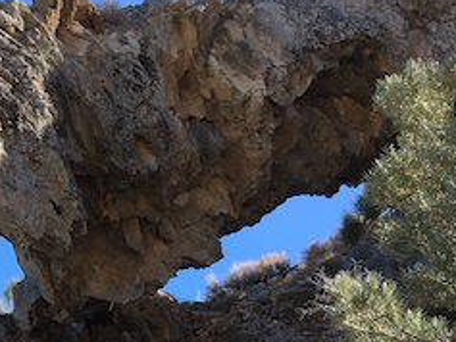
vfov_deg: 14.5
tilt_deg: +17.8
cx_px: -94
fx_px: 1292
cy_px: 440
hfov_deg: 18.9
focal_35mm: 98
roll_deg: -1.7
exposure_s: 1/557
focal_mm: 4.15
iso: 25
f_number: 2.2
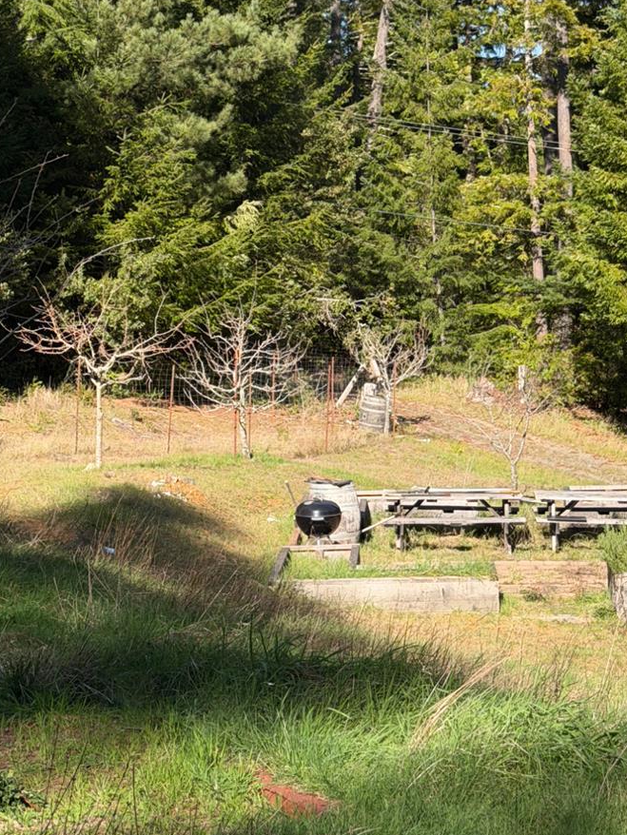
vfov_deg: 23.7
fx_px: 1979
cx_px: 346
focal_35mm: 82
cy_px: 239
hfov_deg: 18.0
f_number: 1.78
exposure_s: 1/2208
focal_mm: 6.76
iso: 64
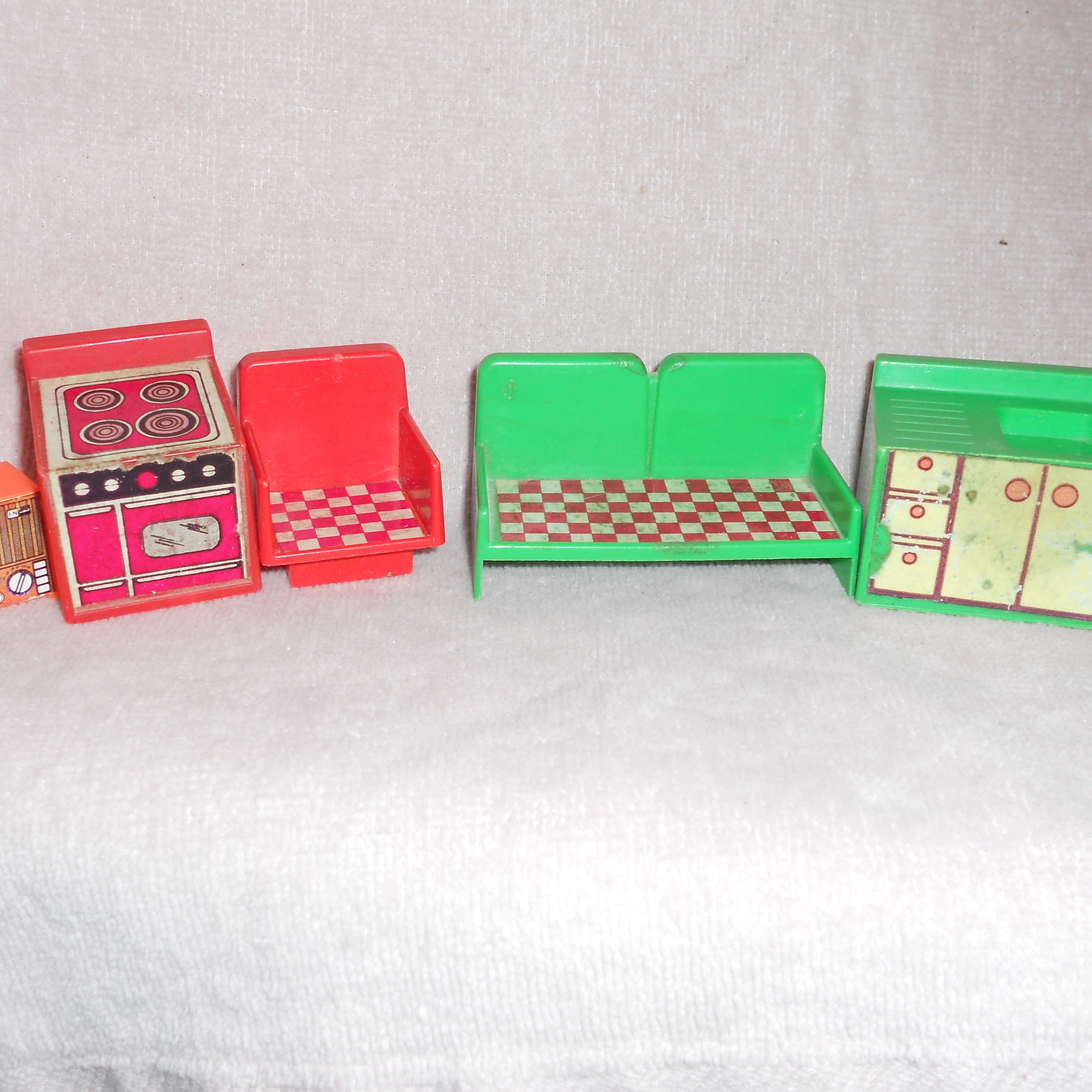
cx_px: 531
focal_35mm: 38
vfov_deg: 43.9
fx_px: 1356
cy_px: 543
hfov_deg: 43.9
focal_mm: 5.8
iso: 80
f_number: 3.5
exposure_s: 1/25
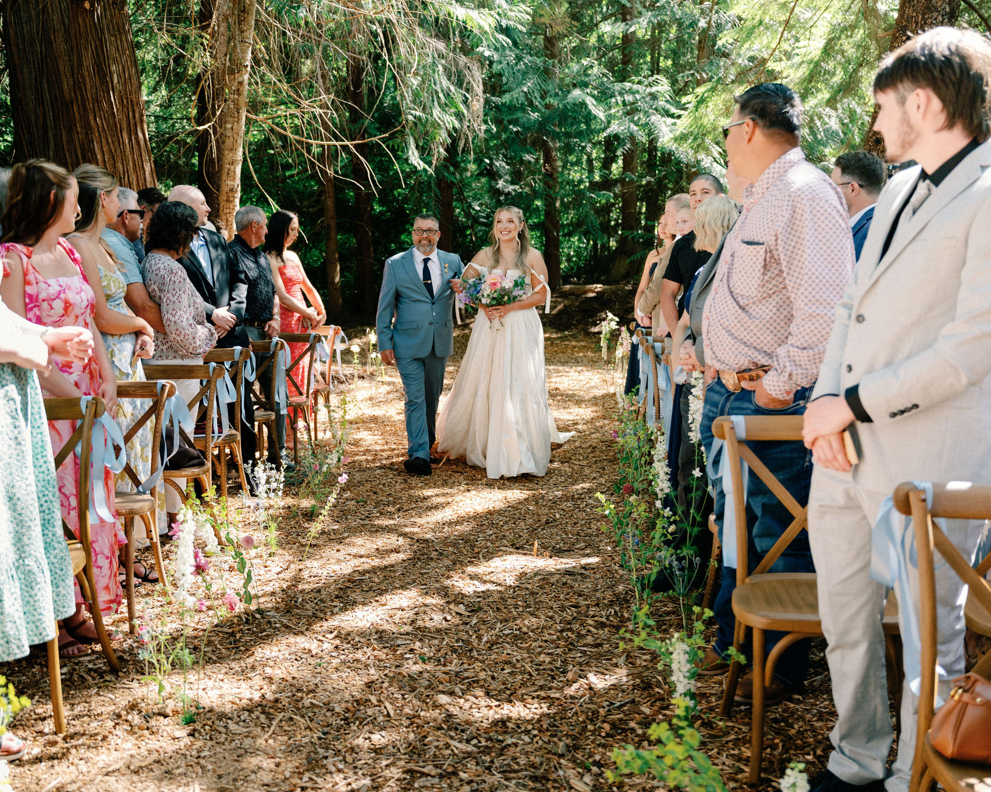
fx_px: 1085
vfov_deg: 40.1
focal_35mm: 37
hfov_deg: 48.5
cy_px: 396
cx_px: 361
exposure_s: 1/320
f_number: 2.8
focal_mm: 31
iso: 200
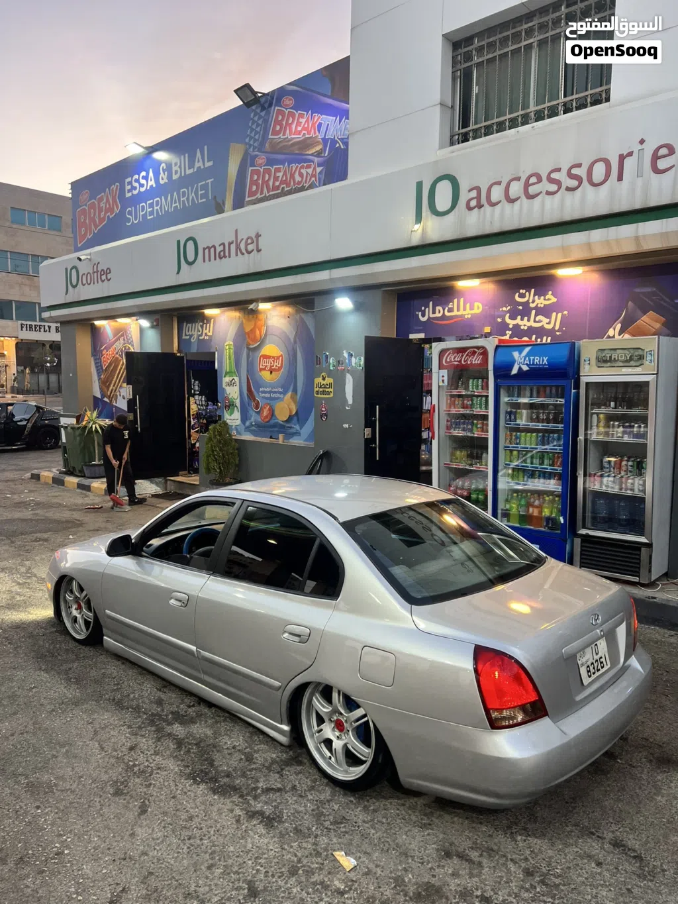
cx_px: 339
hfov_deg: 53.1
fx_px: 679
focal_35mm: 26
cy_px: 452
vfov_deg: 67.3
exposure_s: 1/100
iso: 64
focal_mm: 5.7
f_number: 1.5
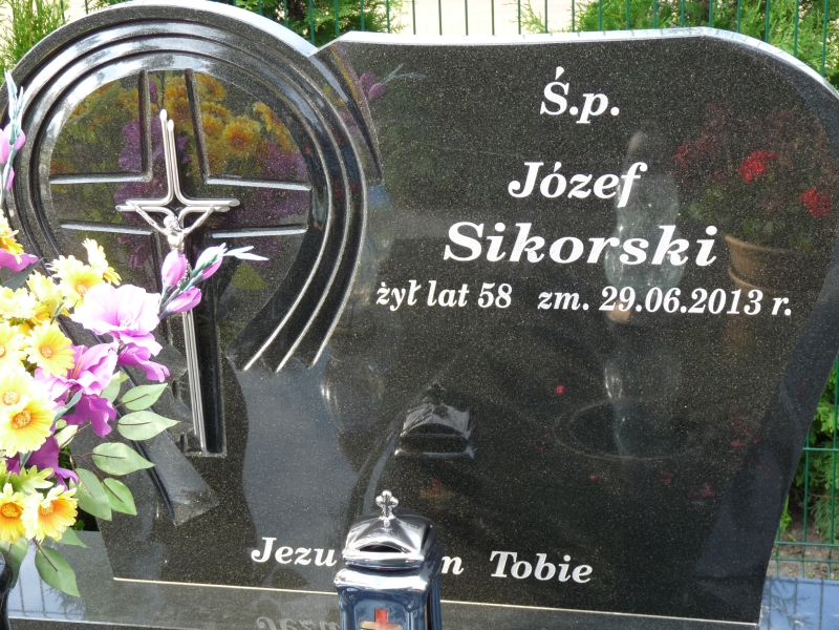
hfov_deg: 29.8
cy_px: 315
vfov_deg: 22.6
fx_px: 1575
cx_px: 420
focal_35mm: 65
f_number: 3.4
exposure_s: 1/80
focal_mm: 11.5
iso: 100
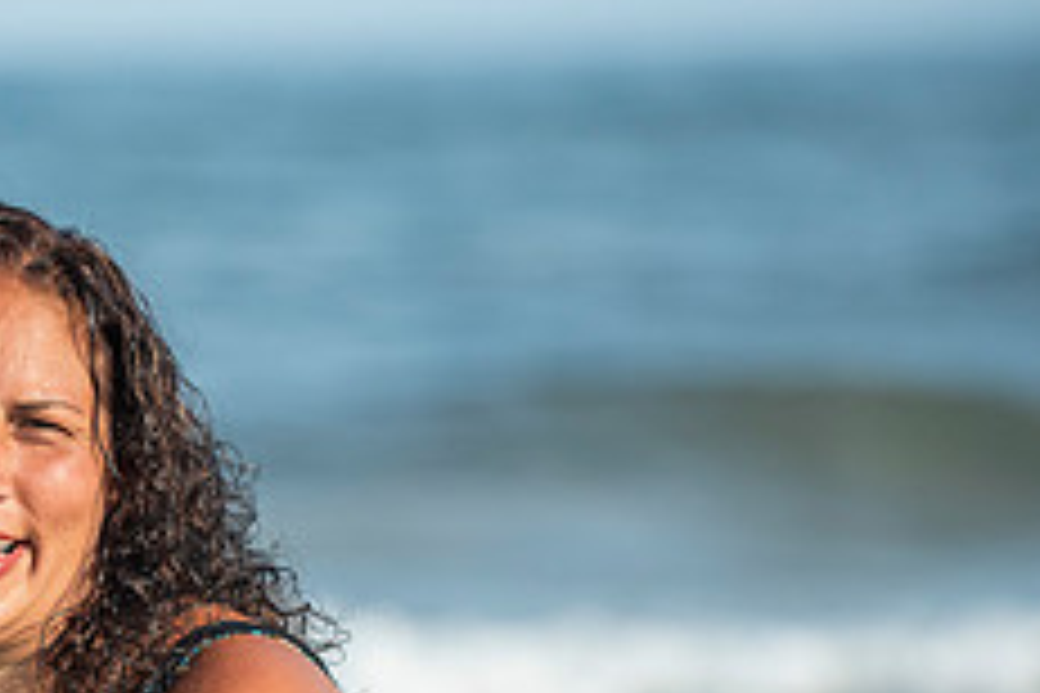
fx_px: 10861
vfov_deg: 3.7
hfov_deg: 5.5
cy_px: 673
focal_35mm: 376
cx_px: -149
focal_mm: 150
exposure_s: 1/4000
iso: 250
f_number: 3.5
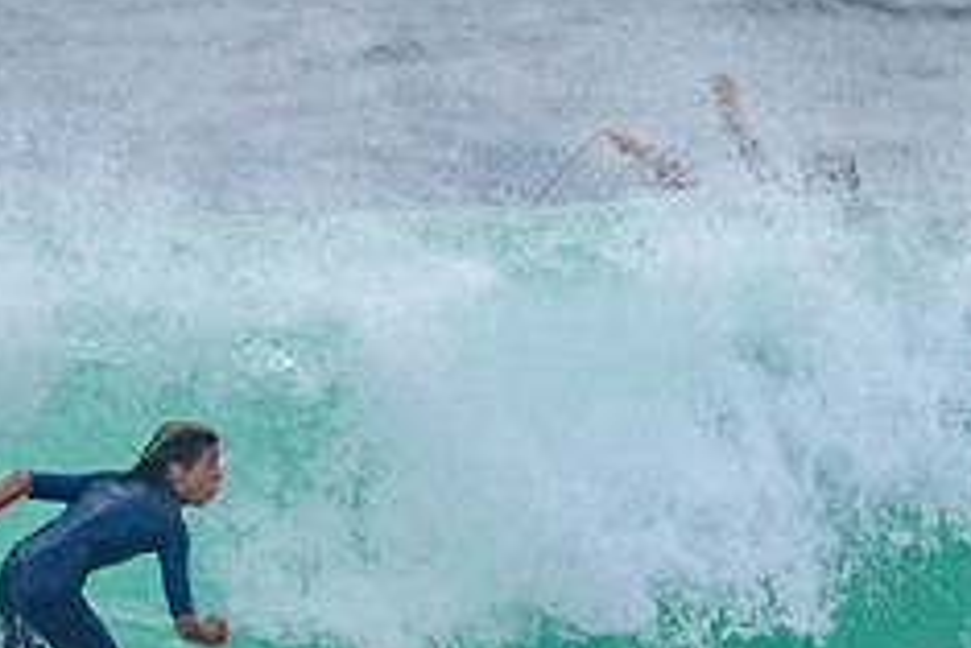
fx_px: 73191
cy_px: 692
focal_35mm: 2712
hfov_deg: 0.8
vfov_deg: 0.5
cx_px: 569
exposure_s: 1/2000
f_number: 11
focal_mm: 800
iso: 2800
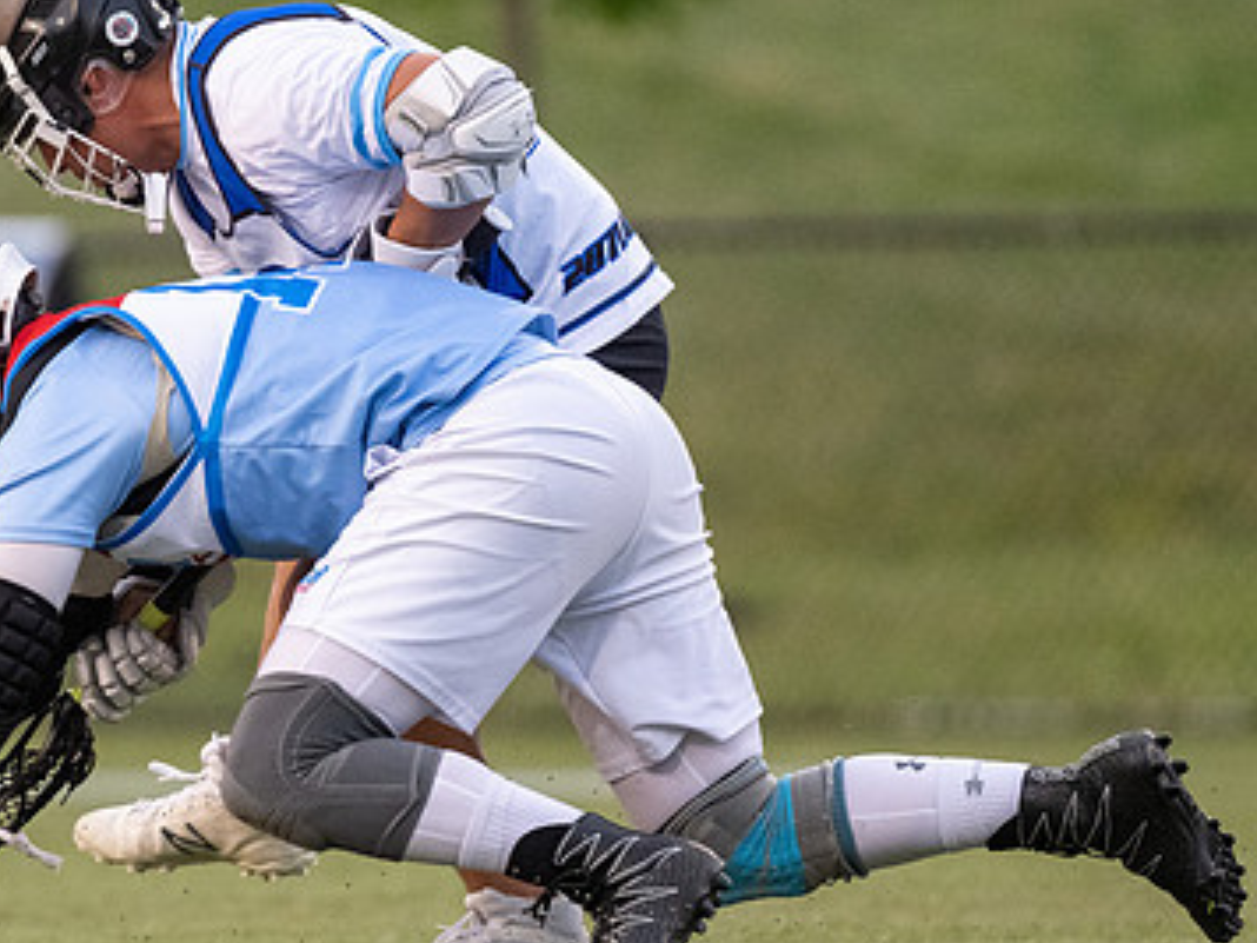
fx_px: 38092
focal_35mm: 1049
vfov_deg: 1.4
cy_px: 392
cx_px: 284
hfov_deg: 1.9
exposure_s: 1/1000
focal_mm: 500
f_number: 5.6
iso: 4500
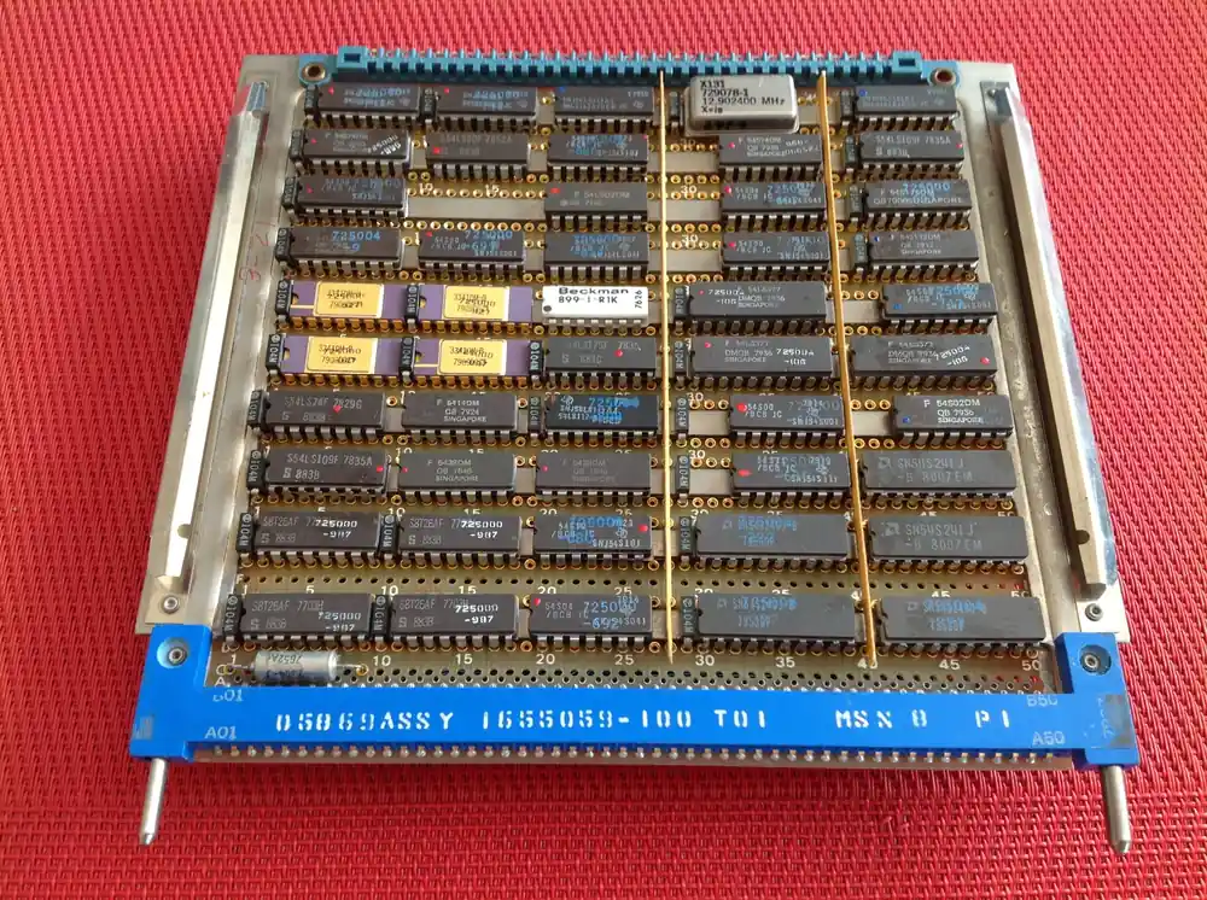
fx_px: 1218
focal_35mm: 35
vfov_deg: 40.6
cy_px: 450
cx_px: 604
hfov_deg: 52.7
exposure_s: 1/20
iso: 50
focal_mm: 4.28
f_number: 2.4
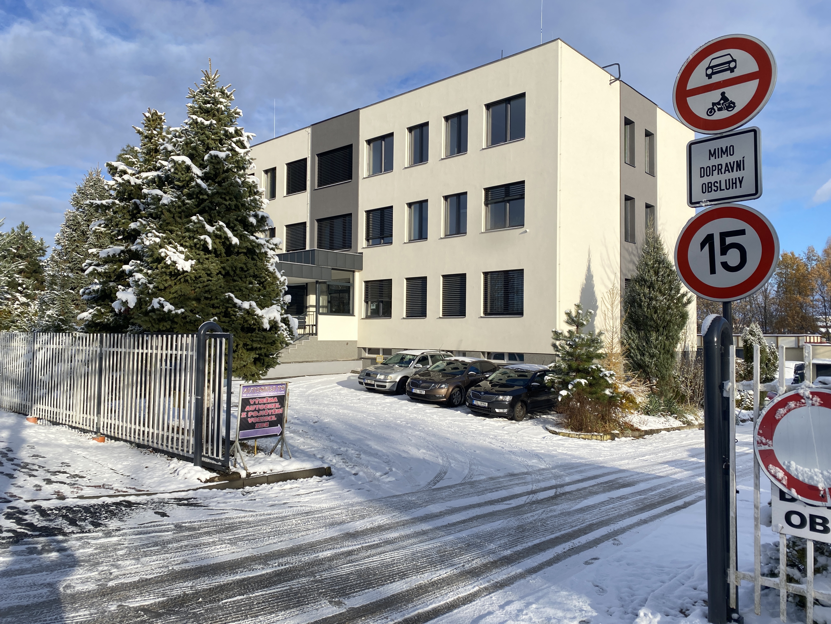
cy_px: 312
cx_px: 416
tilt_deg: +2.3
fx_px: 624
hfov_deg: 67.3
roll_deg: -0.3
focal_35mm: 26
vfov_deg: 53.1
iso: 32
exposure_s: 1/877
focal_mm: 4.25
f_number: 1.8
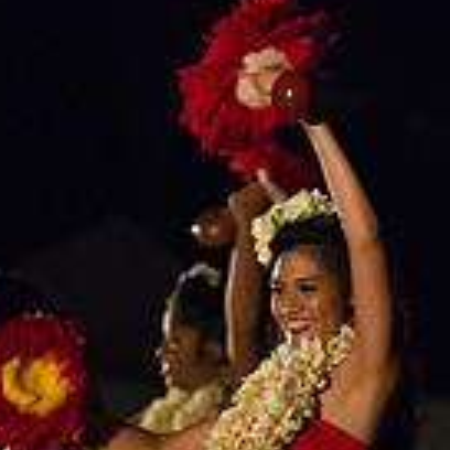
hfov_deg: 3.7
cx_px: 291
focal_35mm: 478
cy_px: 562
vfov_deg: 3.7
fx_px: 7030
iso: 4000
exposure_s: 1/320
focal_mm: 170
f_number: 2.8
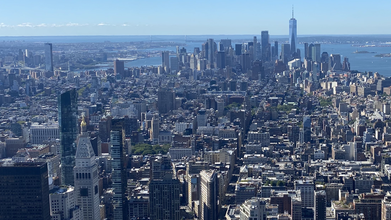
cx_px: 281
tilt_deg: -8.4
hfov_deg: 39.1
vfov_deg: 23.1
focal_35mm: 52
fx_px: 539
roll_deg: +0.2
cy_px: 108
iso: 32
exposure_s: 1/2755
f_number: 1.8
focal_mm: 4.25
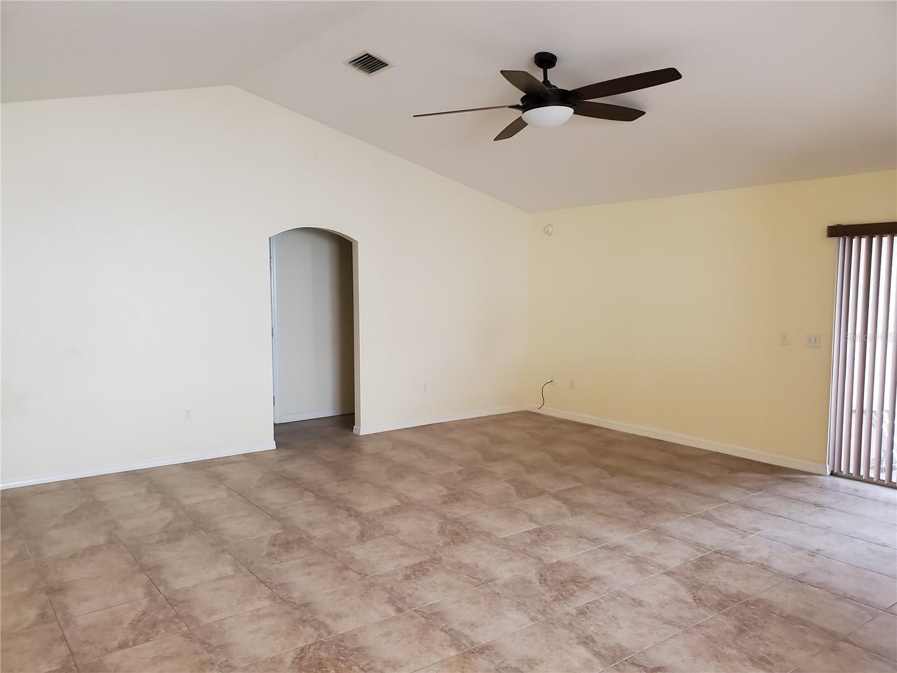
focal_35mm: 26
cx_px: 448
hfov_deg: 67.3
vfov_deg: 53.1
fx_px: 674
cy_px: 336
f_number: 2.4
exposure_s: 1/40
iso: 320
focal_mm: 4.3
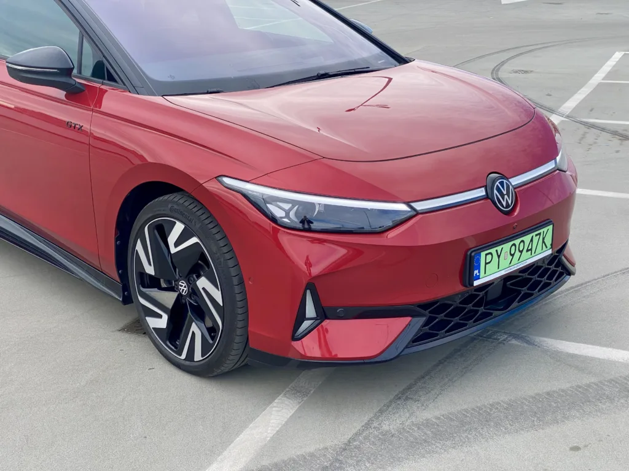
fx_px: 945
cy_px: 236
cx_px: 314
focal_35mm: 52
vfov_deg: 28.0
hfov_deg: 36.8
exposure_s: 1/571
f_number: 2
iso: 20
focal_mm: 6
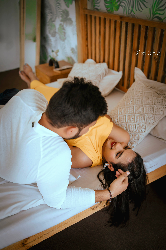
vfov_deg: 54.4
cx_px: 83
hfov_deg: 37.9
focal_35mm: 35
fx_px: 242
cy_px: 125
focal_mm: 35
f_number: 2
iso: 500
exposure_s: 1/640
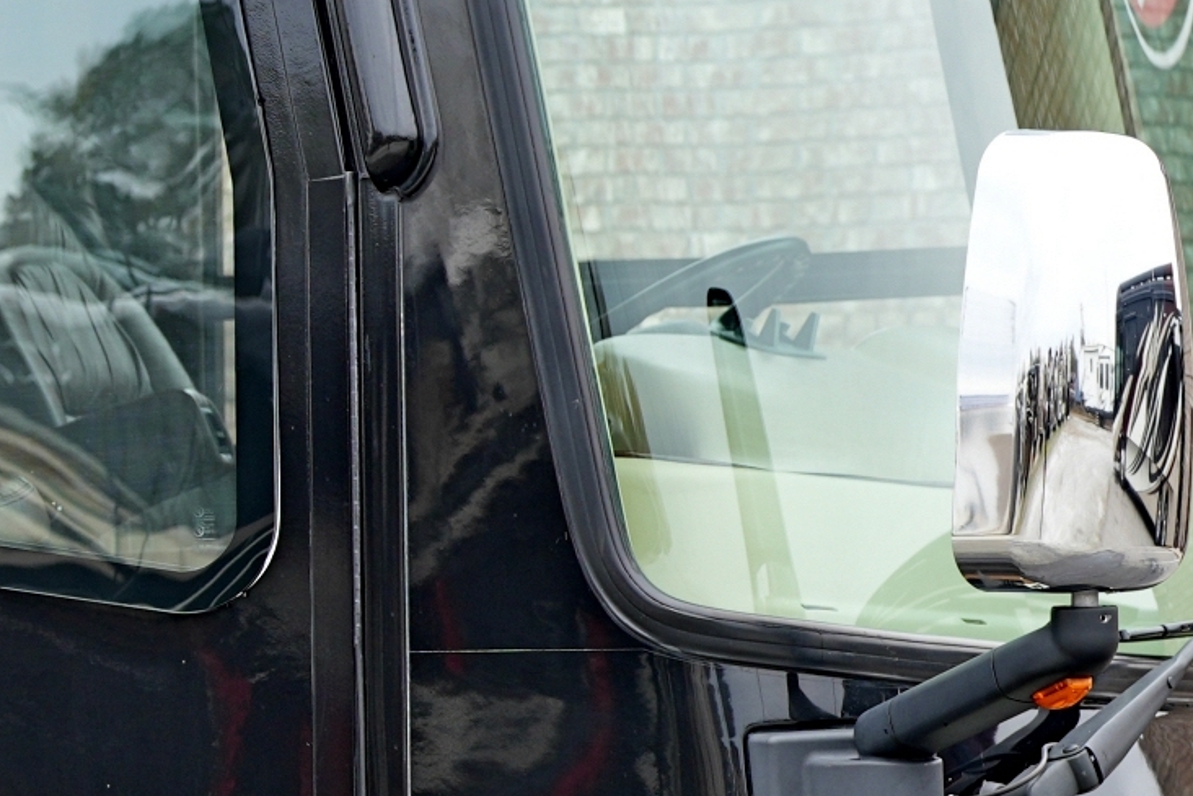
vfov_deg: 6.7
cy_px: 535
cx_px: -918
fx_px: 6793
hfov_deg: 9.6
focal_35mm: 205
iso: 160
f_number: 4
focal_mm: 50
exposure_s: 1/50
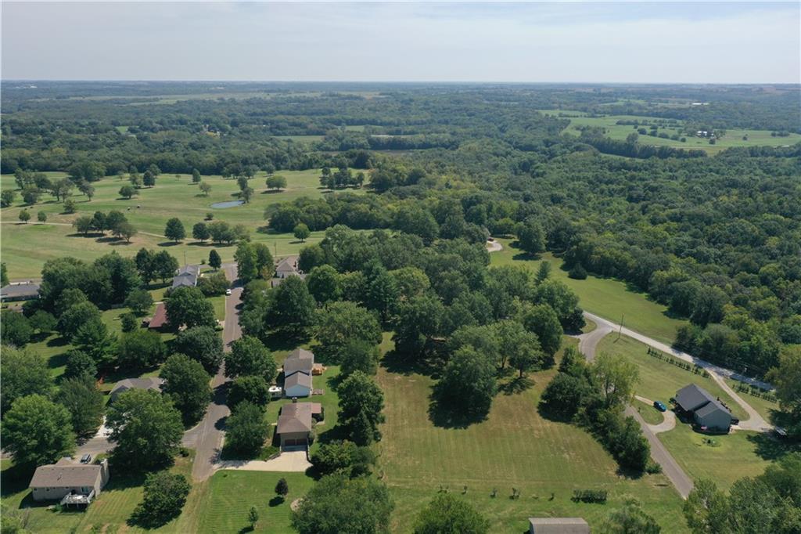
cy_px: 267
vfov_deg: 46.4
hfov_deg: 65.5
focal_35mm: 28
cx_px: 400
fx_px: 623
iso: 100
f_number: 6.3
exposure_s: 1/500
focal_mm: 10.26
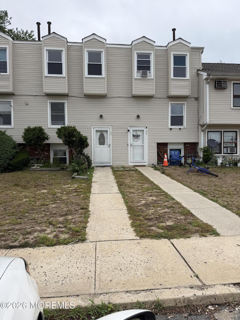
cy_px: 160
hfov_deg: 56.8
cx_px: 120
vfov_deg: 71.6
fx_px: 222
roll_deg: +0.9
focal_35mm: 24
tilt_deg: -1.6
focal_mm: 6.76
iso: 80
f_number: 1.78
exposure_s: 1/2000
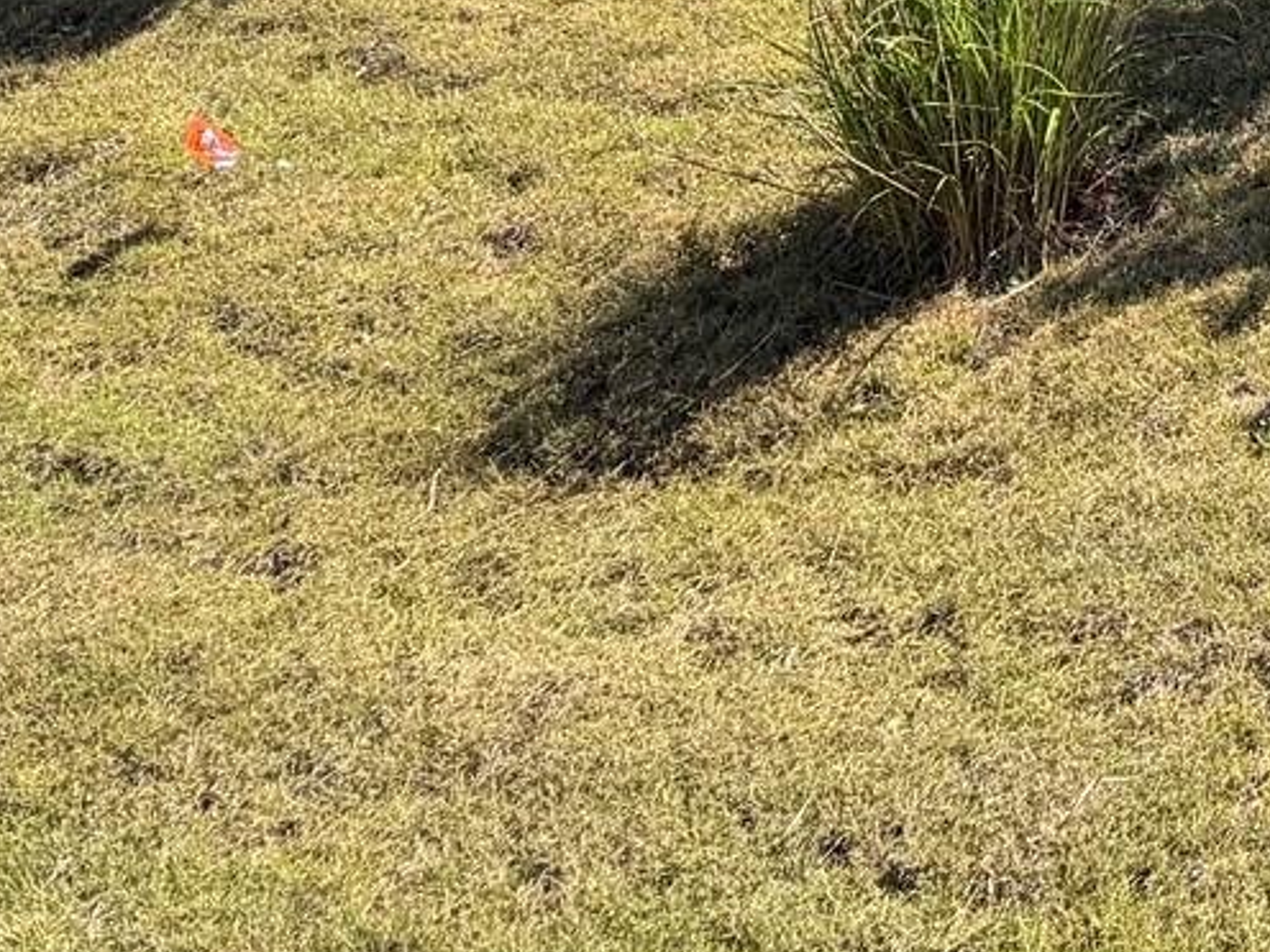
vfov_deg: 13.0
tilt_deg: +4.5
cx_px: 2558
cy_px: -934
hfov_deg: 15.6
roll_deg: +0.5
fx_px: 3632
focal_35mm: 99
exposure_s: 1/2703
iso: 80
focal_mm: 6.76
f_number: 1.78
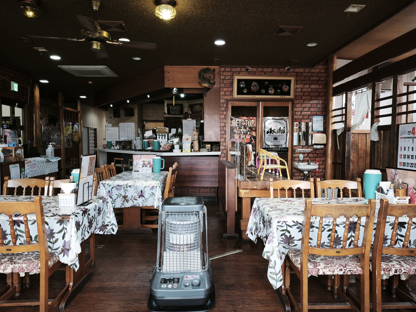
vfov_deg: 56.8
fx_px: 288
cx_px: 214
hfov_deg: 71.6
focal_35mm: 24
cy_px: 154
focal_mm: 6.45
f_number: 1.62
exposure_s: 1/100
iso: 320
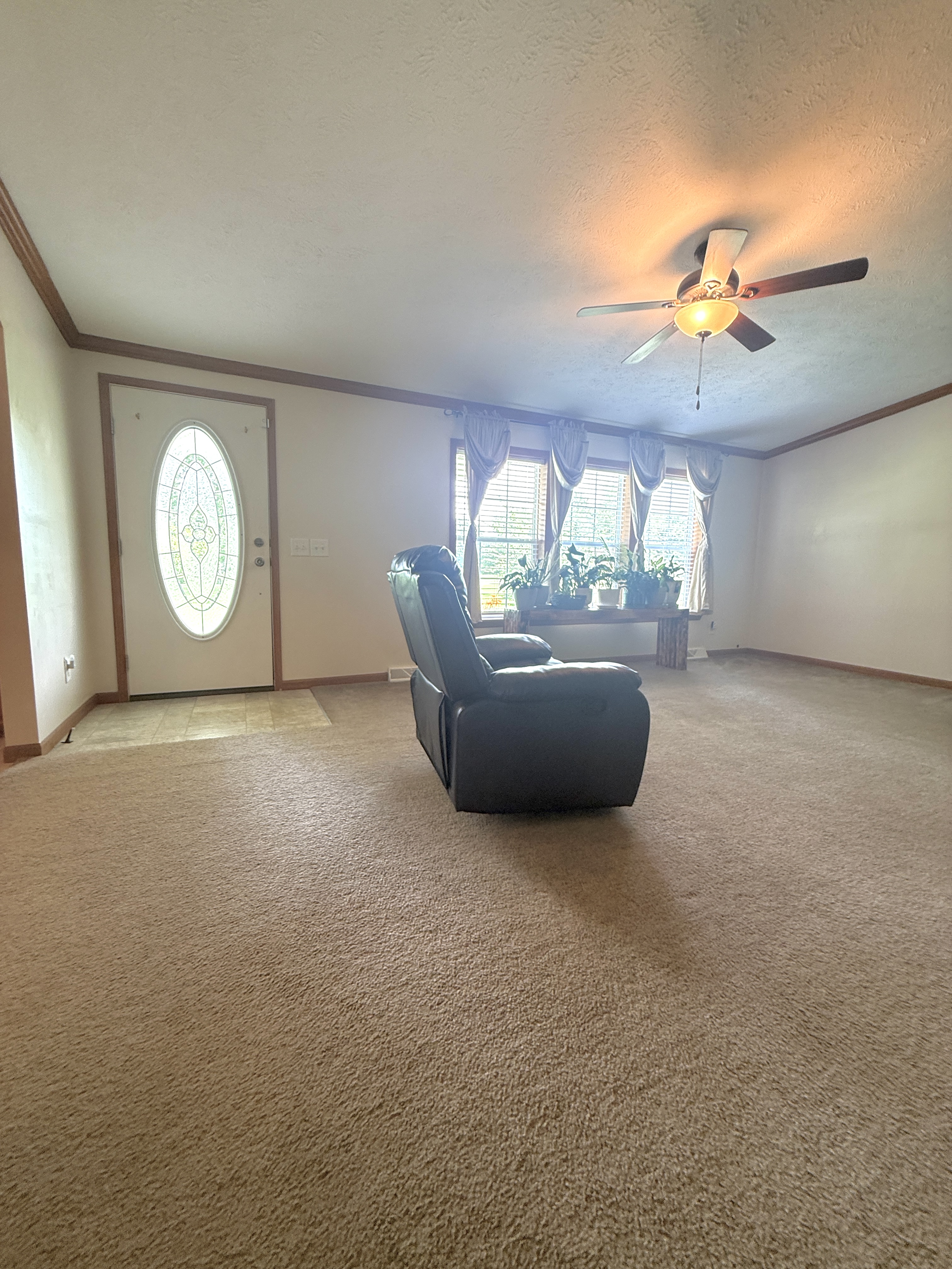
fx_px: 513
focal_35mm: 14
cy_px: 634
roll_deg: -2.5
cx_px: 476
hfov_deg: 85.7
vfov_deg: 102.1
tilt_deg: -3.9
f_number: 2.2
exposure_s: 1/30
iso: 100
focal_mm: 2.22
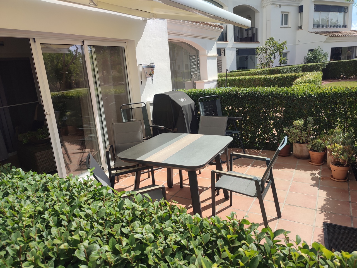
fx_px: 258
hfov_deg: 69.4
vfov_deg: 54.9
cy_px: 134
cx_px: 178
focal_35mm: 25
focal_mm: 6.04
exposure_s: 1/680
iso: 50
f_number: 1.9
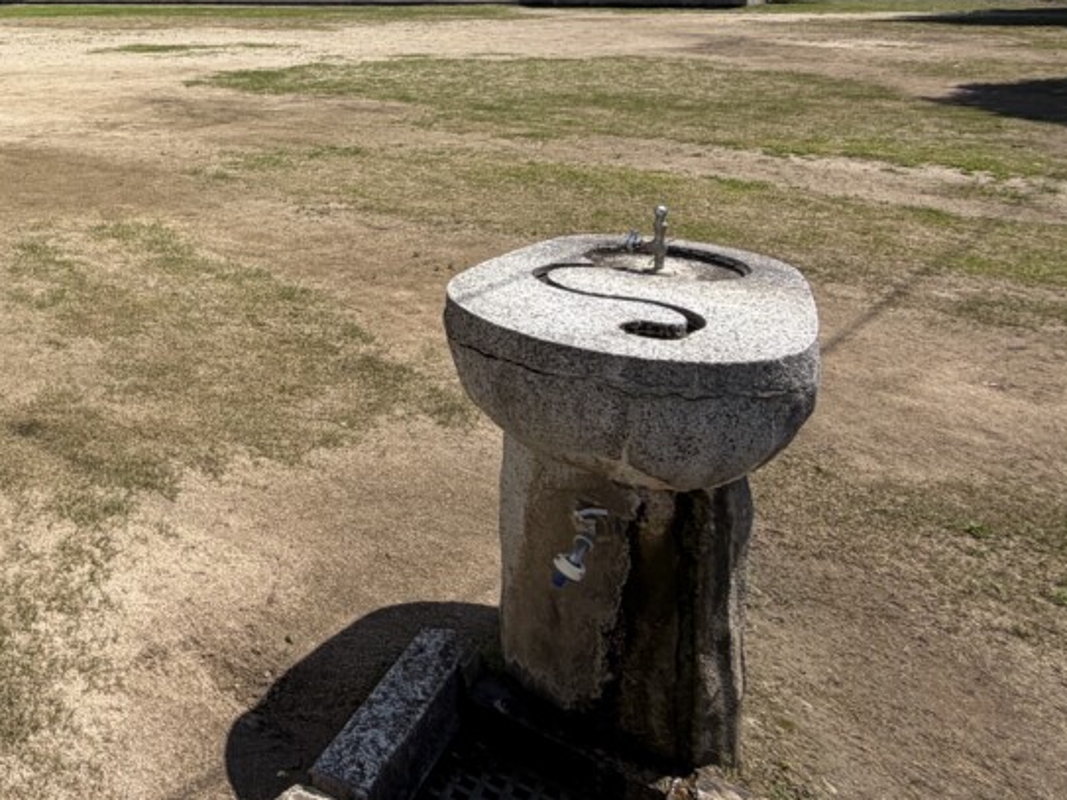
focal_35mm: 33
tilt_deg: -3.5
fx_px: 1017
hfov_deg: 44.3
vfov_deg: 39.0
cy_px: 37
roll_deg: +2.4
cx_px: -69
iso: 20
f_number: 2.2
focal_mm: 2.22
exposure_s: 1/1001
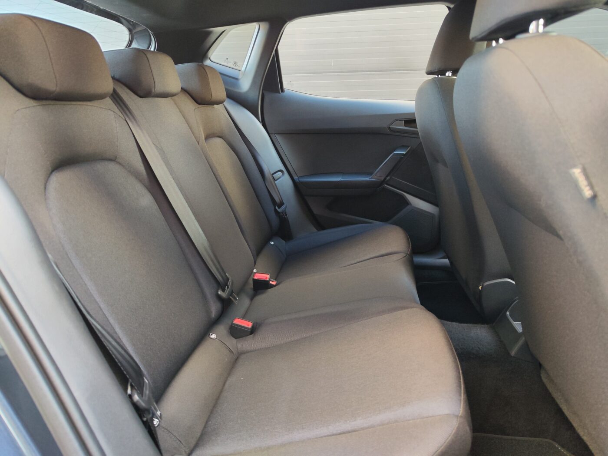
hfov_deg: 73.9
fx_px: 404
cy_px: 228
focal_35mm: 23
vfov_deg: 58.9
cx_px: 304
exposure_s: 1/62.5
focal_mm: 7.01
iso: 2186
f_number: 1.69
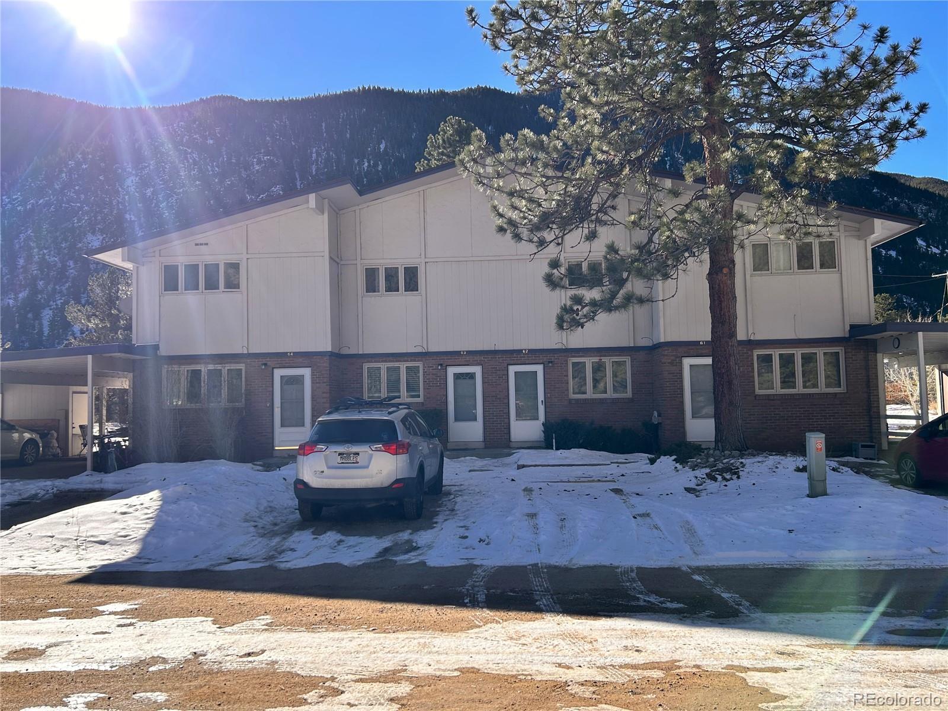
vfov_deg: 53.1
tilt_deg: +3.6
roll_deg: +1.2
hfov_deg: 67.3
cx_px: 474
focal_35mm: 26
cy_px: 356
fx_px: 712
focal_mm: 5.7
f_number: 1.5
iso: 50
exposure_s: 1/2123
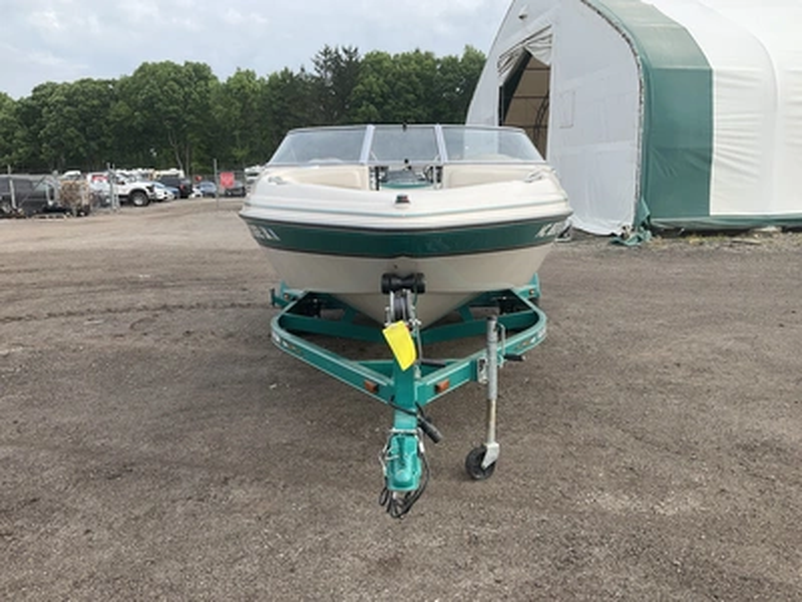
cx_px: 401
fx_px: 672
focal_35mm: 29
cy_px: 301
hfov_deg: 61.7
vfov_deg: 48.2
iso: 25
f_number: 1.8
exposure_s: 1/739
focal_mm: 3
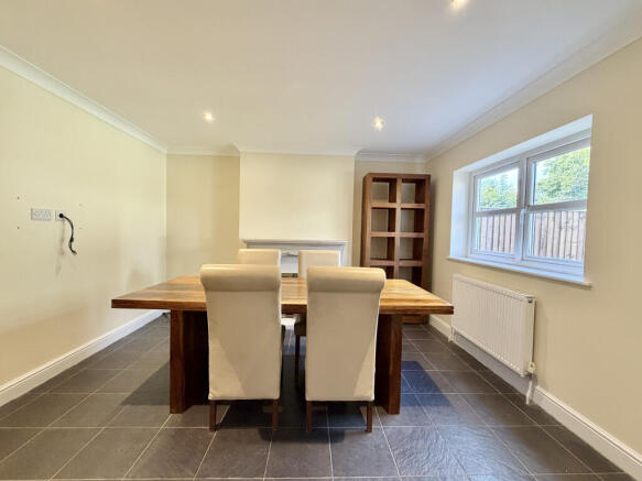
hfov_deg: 102.1
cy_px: 240
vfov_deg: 85.7
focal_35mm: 14
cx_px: 321
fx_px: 260
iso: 320
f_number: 2.2
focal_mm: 2.22
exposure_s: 1/100
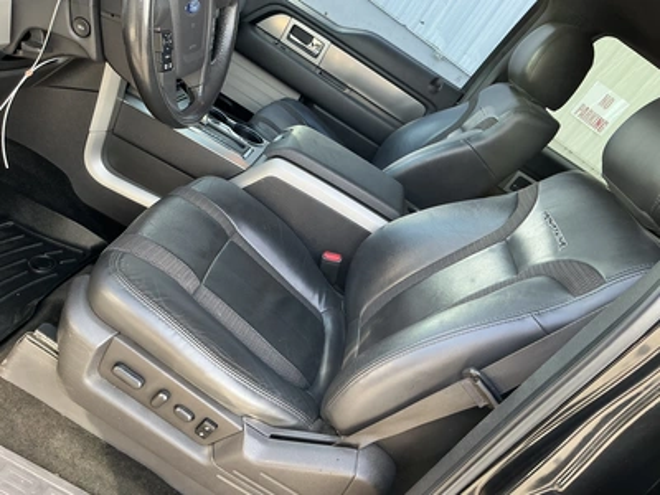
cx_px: 330
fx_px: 534
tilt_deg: -21.9
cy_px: 248
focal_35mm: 28
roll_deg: -36.2
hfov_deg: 63.4
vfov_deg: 49.7
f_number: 1.8
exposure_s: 1/101
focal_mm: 3
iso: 64
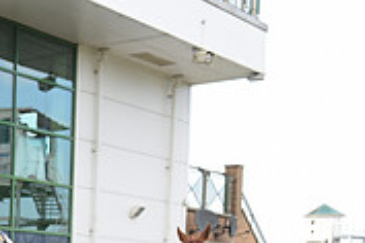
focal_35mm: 105
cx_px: -184
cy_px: 380
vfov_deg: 12.3
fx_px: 1065
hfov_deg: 17.5
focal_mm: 32
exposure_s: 1/500
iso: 640
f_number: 5
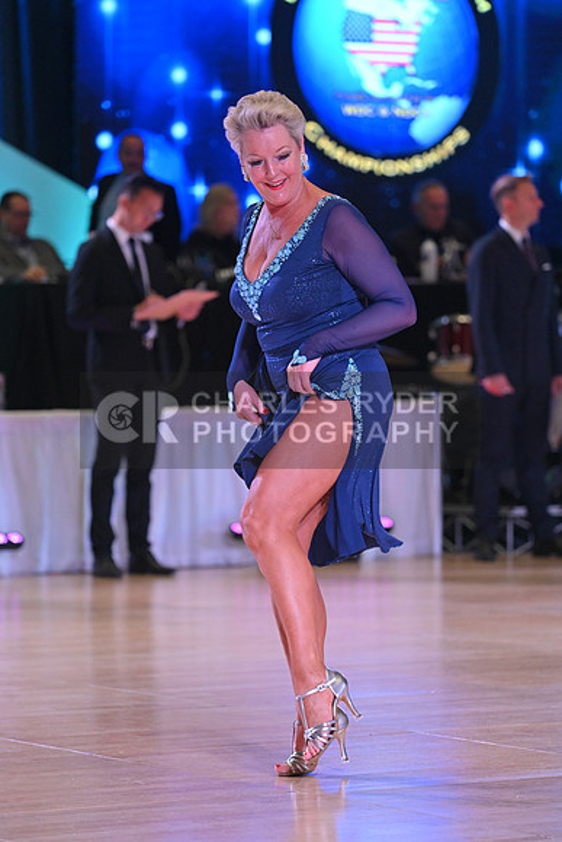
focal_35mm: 170
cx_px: 281
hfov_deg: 8.1
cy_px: 421
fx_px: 3978
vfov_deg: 12.1
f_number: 4.5
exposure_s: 1/400
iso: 3200
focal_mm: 170
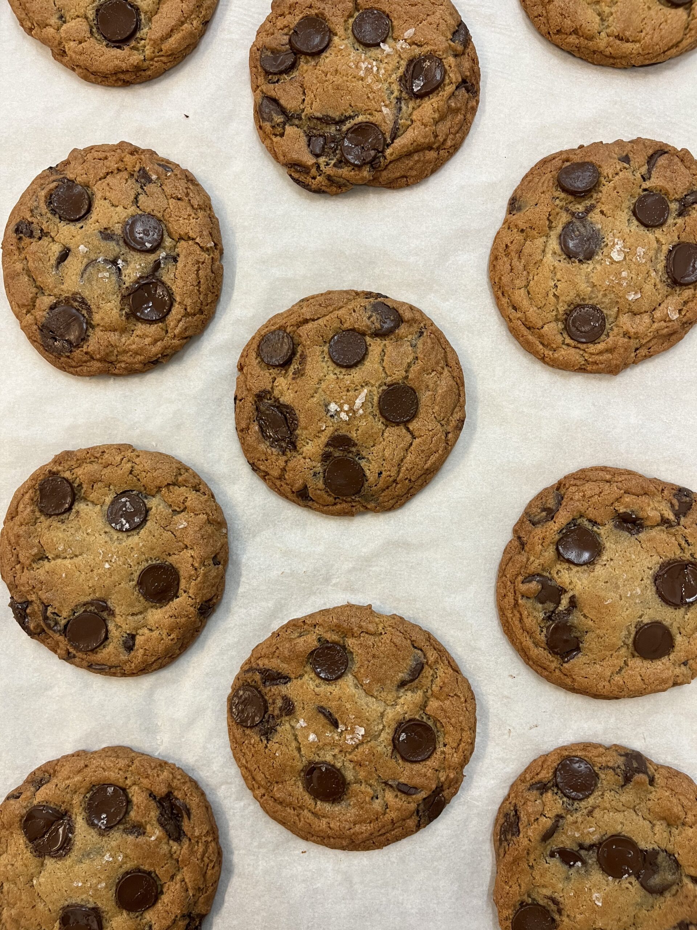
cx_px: 348
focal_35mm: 26
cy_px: 465
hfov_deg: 53.1
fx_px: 698
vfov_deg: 67.3
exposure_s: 1/41
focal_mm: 5.1
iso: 100
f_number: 1.6
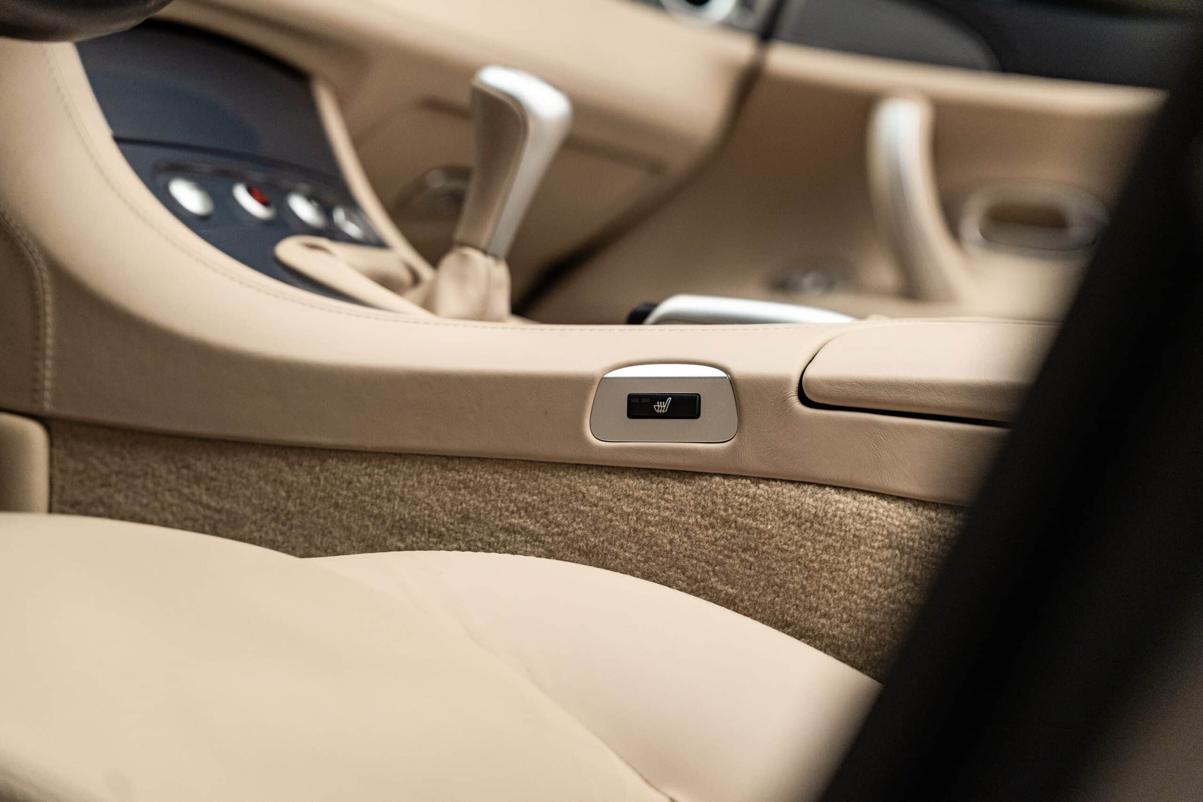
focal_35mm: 70
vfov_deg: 19.5
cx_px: 602
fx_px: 2339
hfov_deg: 28.8
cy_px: 401
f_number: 2.8
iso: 1600
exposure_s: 1/100
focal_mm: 70
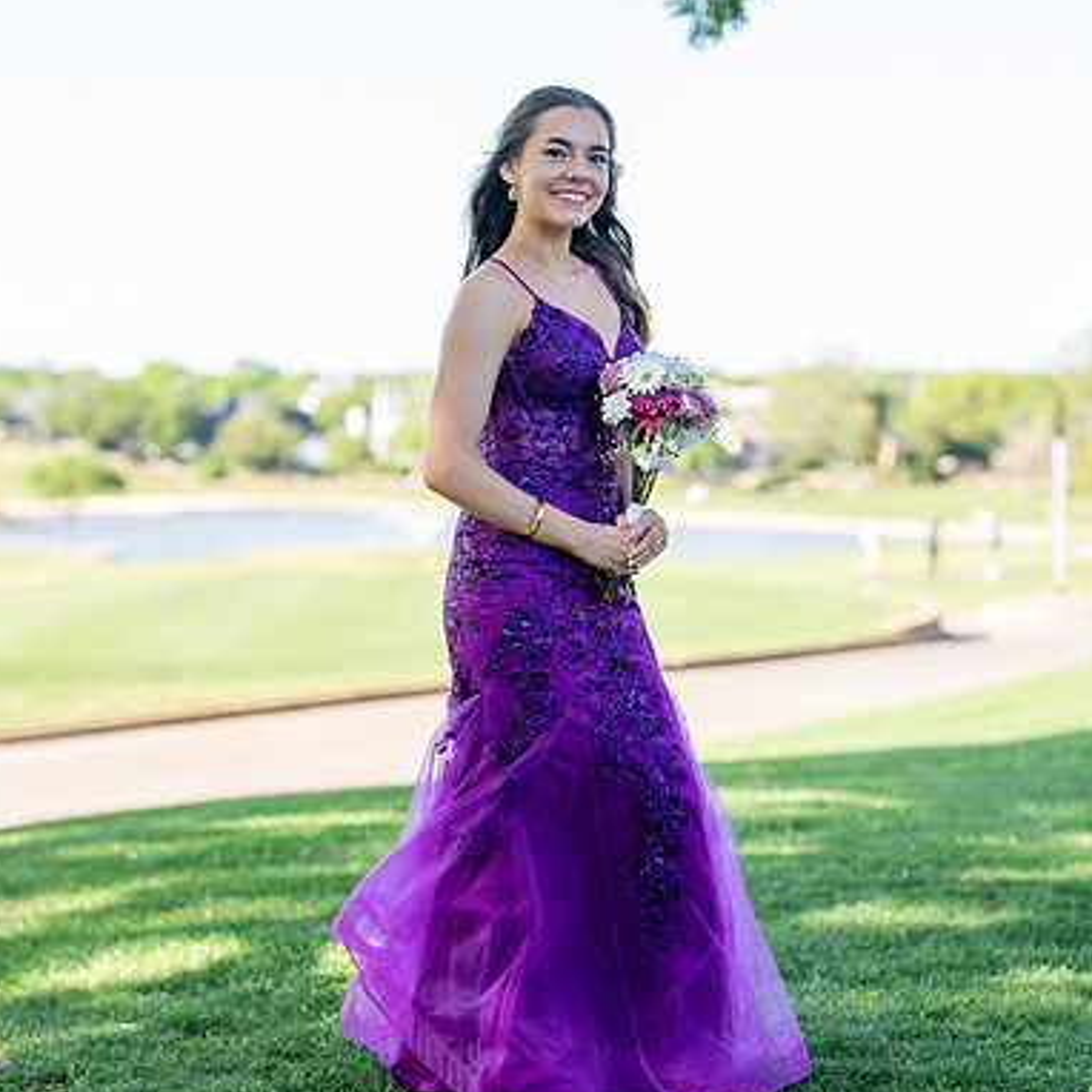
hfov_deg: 24.7
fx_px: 2498
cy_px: 577
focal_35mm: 70
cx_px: 577
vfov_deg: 24.7
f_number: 1.8
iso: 160
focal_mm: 50
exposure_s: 1/1000
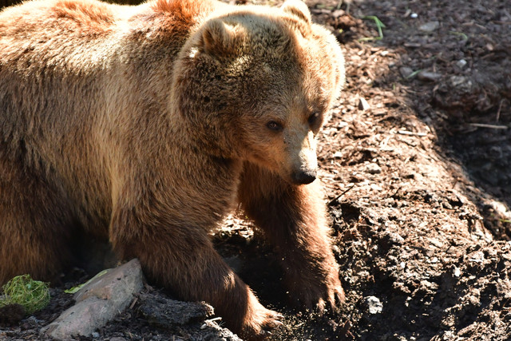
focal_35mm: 400
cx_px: 256
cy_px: 170
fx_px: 5679
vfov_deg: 3.4
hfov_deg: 5.2
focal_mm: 200
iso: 1000
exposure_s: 1/2500
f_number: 3.5
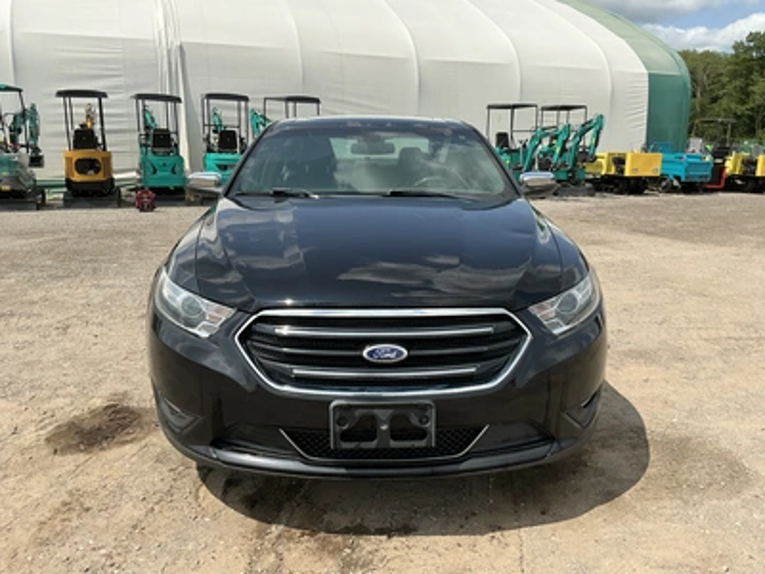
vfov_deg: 49.7
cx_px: 382
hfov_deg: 63.4
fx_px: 619
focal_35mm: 28
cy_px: 287
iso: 25
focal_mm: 3
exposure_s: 1/1675
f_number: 1.8
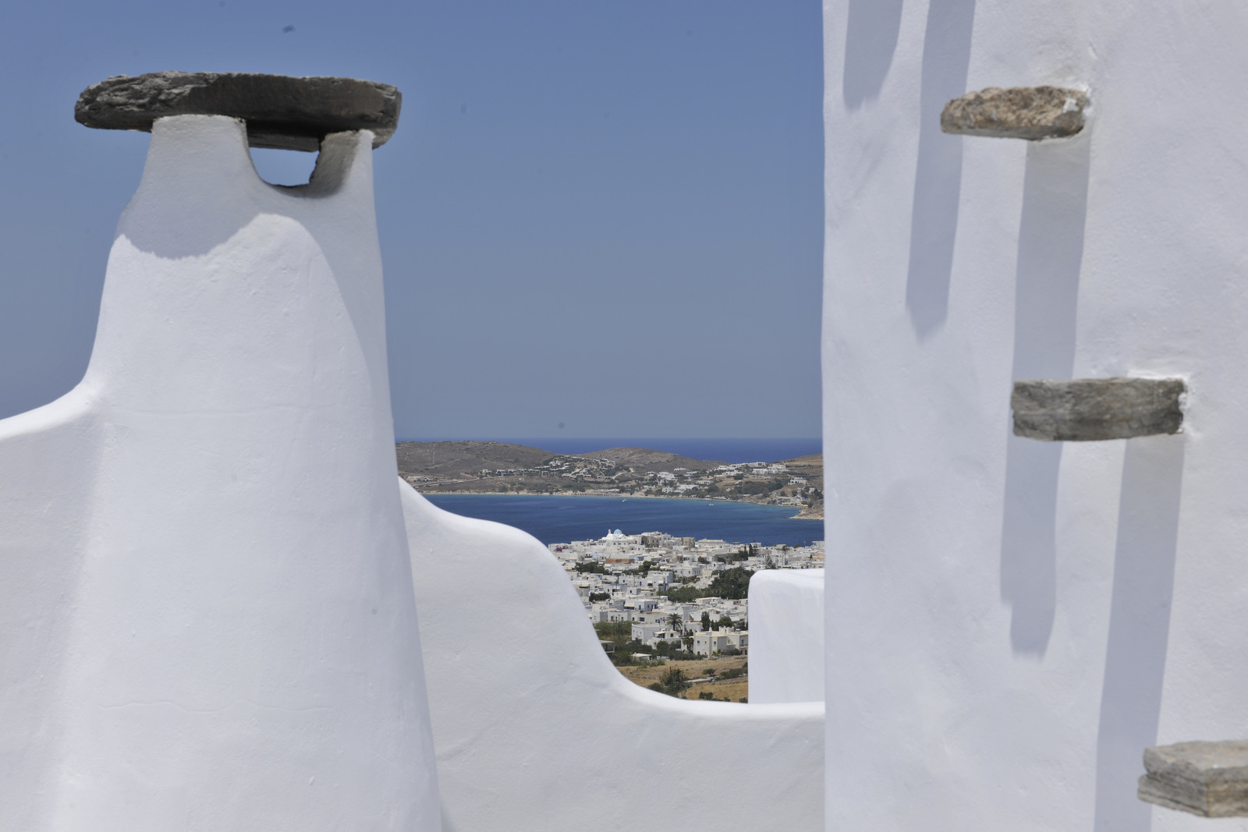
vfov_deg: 21.9
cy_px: 416
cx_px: 624
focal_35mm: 62
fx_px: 2149
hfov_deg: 32.4
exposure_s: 1/250
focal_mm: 62
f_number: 11
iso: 100
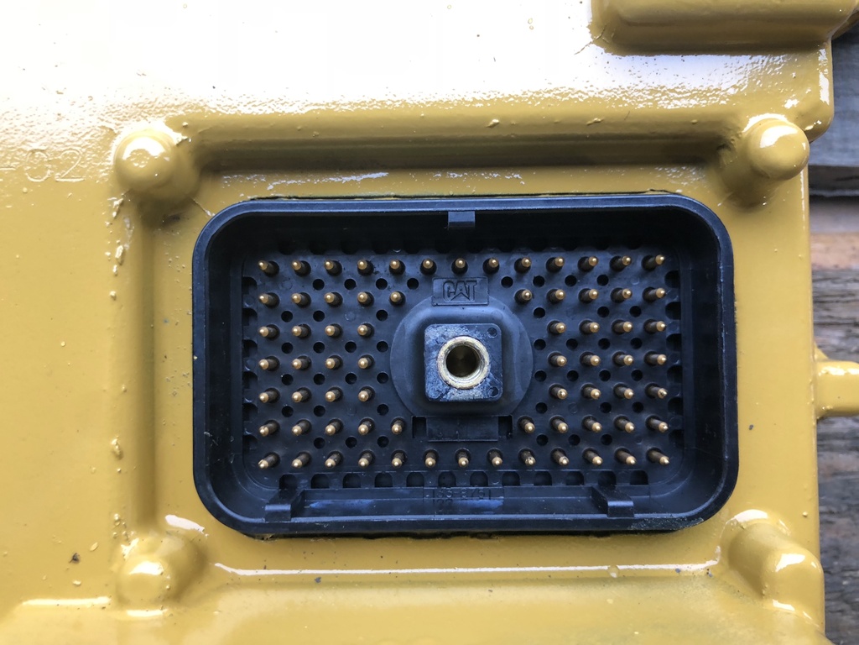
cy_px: 322
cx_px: 430
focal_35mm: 28
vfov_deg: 49.7
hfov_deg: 63.4
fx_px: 695
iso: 40
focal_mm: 4
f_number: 1.8
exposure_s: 1/15
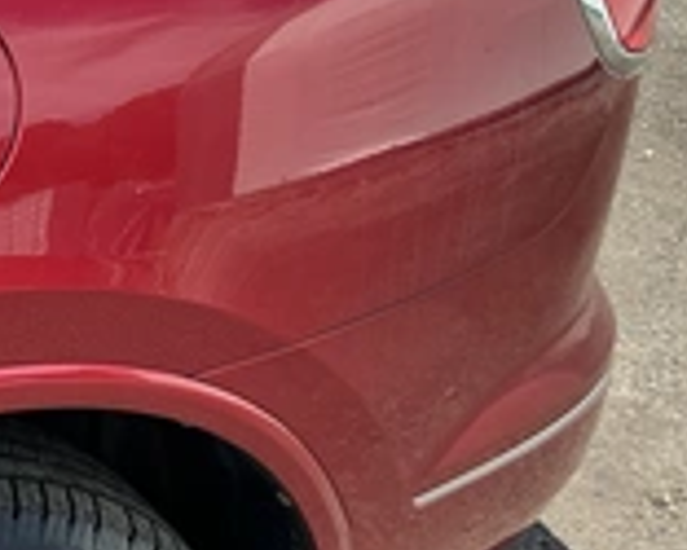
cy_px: 317
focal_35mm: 70
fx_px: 1424
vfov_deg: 21.9
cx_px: 44
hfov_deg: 26.1
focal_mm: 3
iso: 25
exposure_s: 1/478
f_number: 1.8
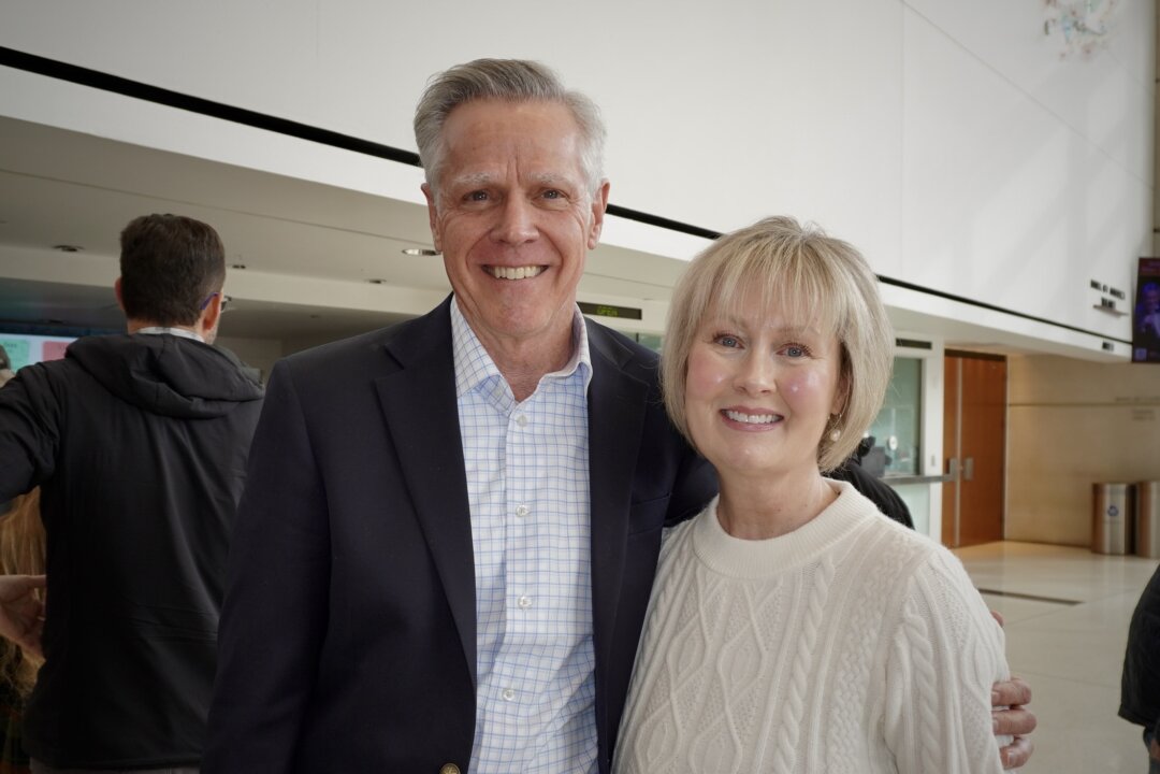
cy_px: 387
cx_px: 580
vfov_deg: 53.1
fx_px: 773
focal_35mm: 24
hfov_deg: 73.7
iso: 250
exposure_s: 1/80
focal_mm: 16
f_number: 4
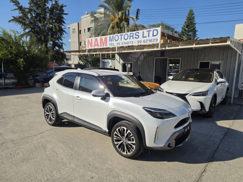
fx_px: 161
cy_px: 91
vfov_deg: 58.9
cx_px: 122
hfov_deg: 73.9
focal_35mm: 23
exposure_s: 1/7939
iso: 64
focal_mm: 6.25
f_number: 1.7
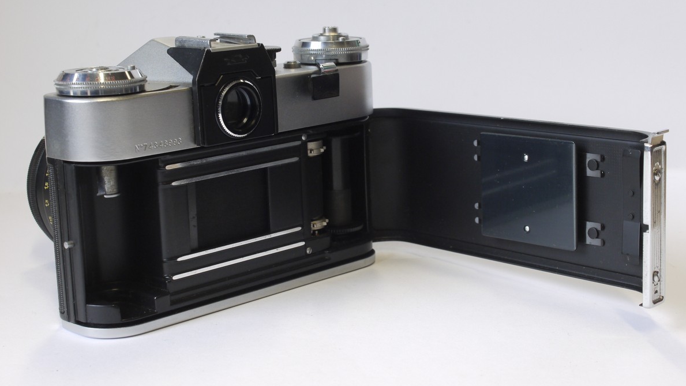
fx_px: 1201
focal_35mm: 66
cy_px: 183
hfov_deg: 31.9
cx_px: 342
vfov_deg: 18.3
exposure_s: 1/30
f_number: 8
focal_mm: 30
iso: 400
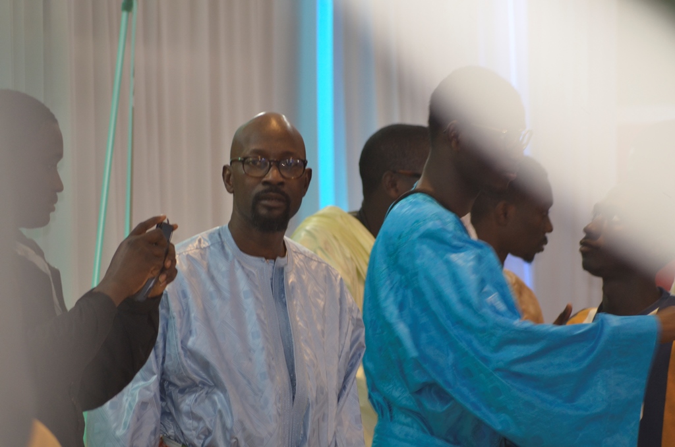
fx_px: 8419
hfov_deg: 4.6
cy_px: 224
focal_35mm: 450
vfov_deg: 3.0
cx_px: 338
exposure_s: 1/50
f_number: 5.6
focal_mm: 300
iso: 640
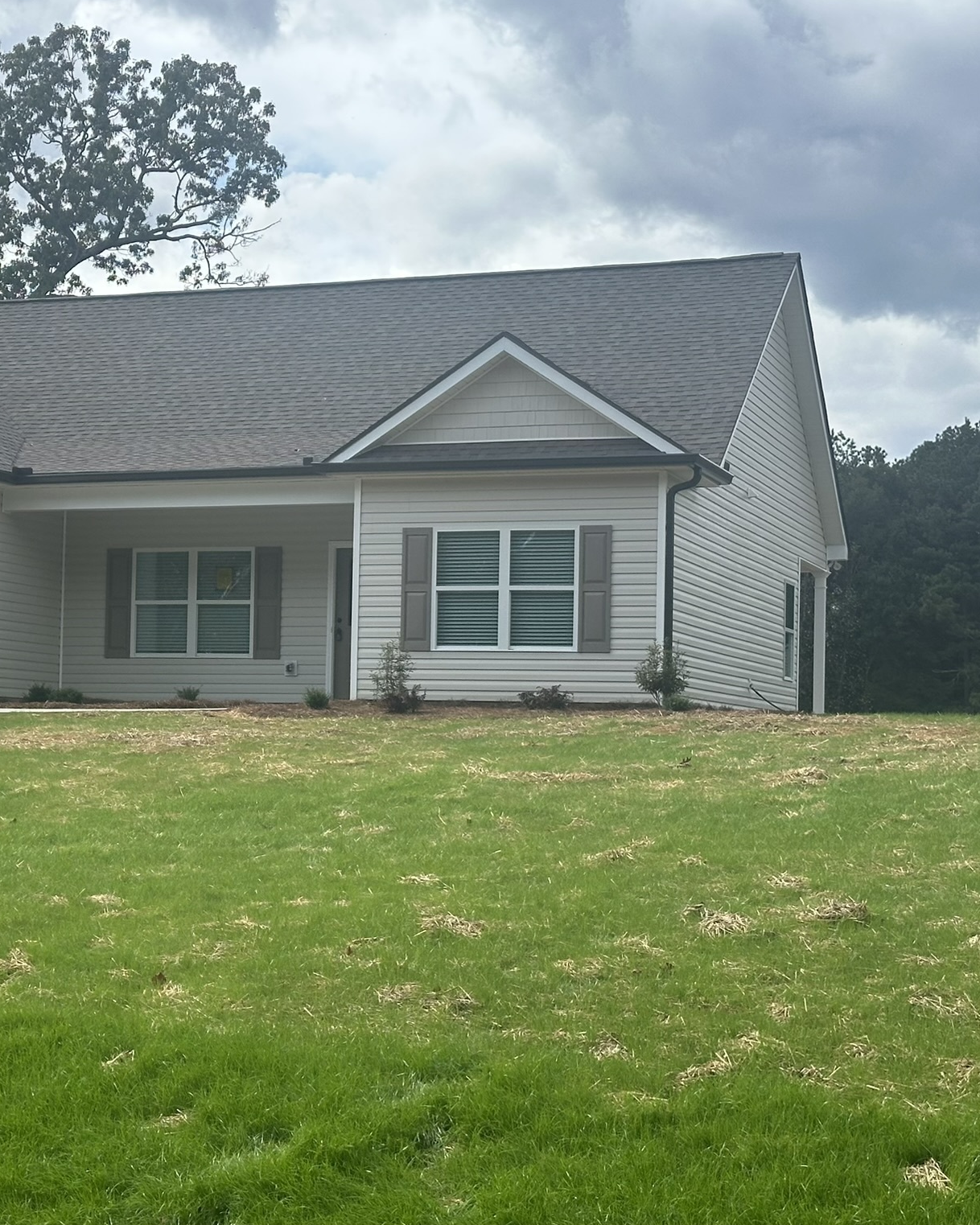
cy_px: 615
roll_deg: -2.7
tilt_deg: +2.8
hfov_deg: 23.9
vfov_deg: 30.0
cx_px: 211
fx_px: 2285
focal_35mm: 63
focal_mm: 6.86
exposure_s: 1/2304
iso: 64
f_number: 1.78
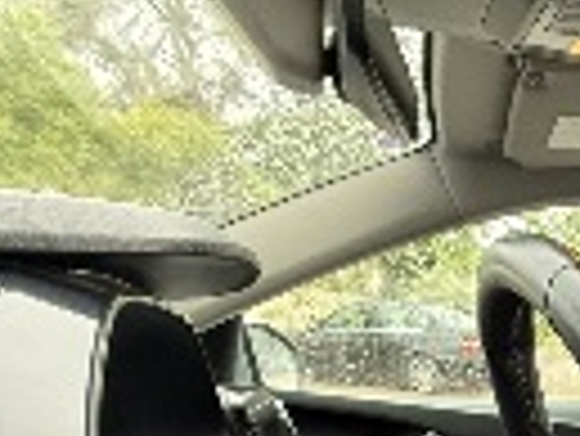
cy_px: 670
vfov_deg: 24.4
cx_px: 778
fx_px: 755
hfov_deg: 31.2
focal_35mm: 45
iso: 400
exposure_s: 1/60
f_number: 2.2
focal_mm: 2.22
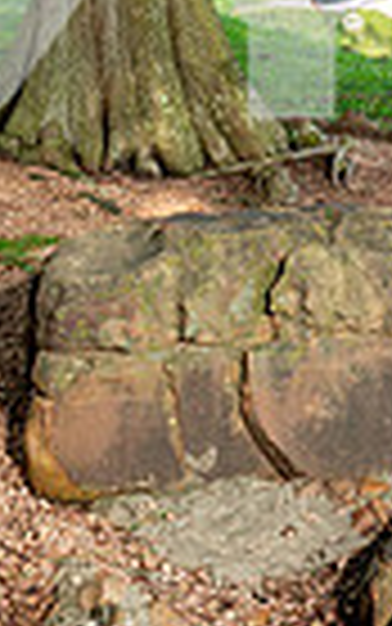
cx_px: 410
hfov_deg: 16.1
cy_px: -333
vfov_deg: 21.5
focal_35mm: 79
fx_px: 1349
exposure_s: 1/200
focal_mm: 24
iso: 200
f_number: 7.1
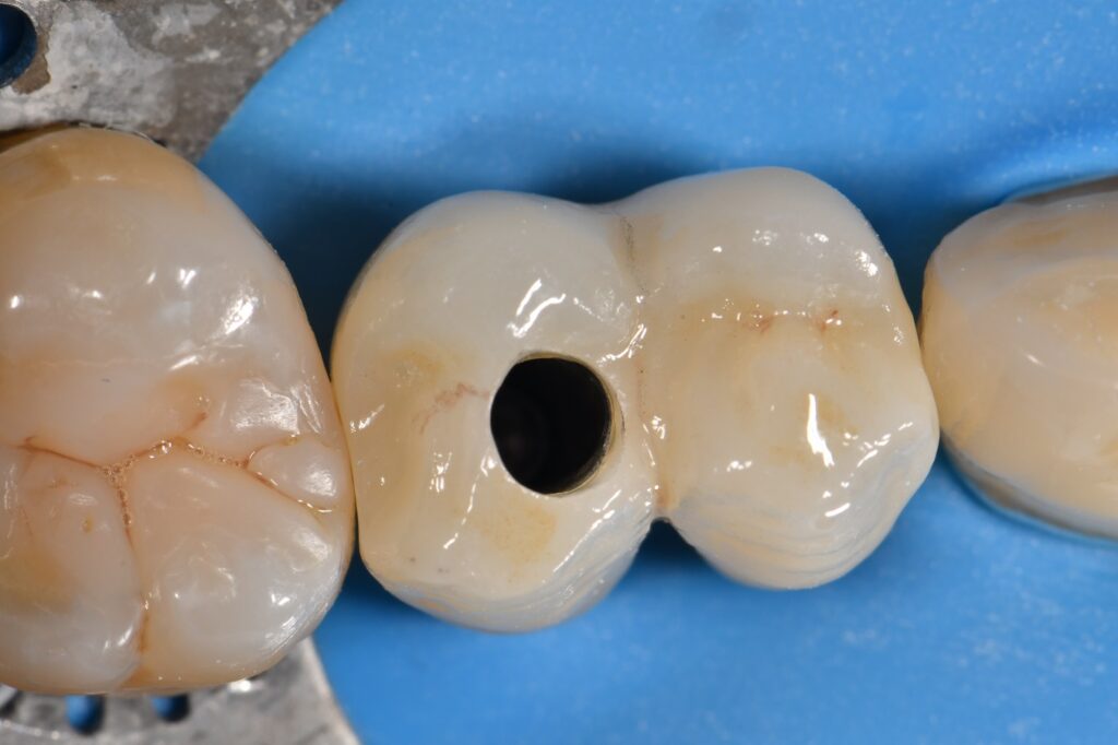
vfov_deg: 8.7
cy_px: 372
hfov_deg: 13.1
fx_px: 4874
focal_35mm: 157
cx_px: 559
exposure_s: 1/200
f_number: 32
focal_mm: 105
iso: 200
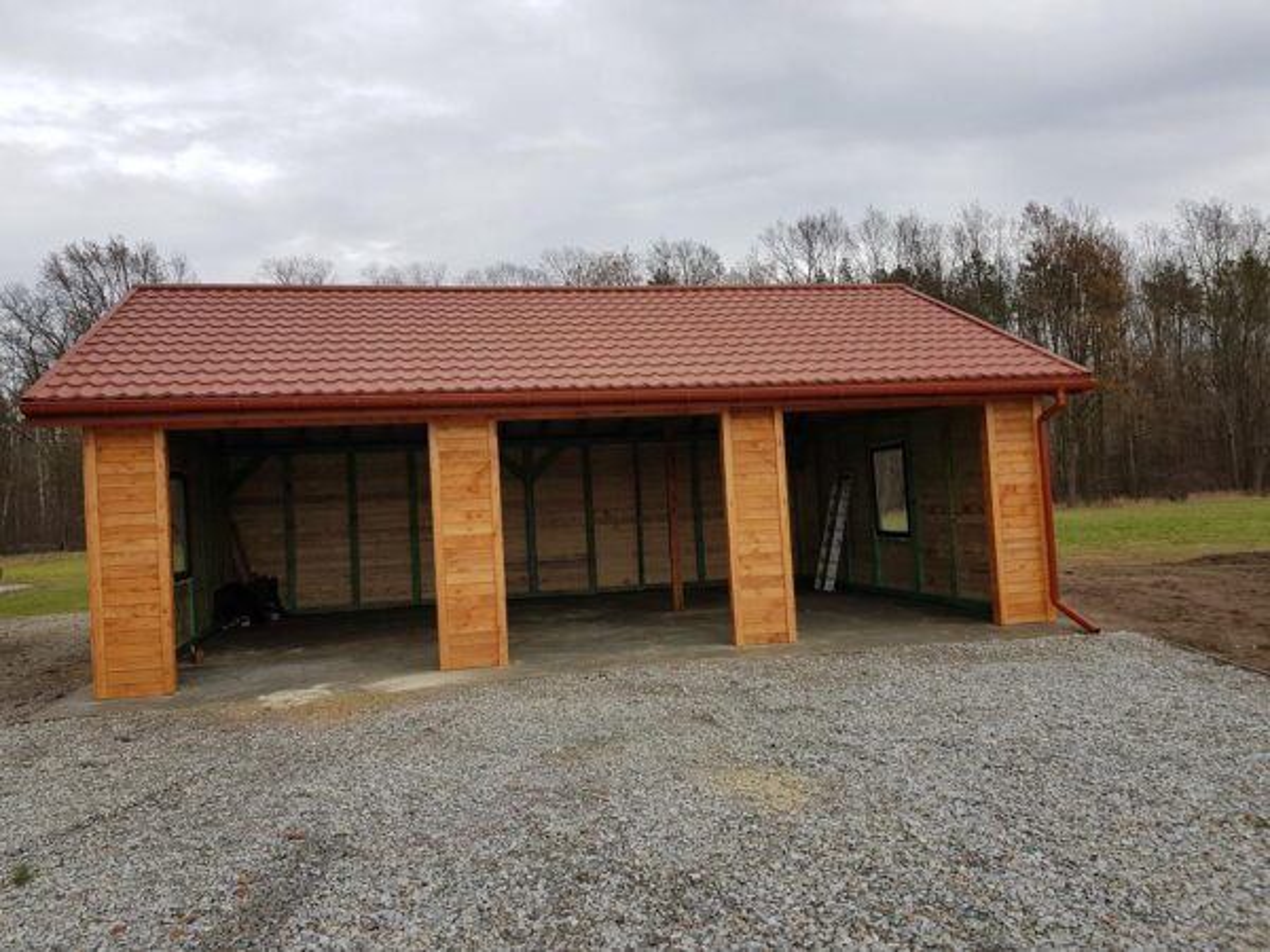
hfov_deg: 67.3
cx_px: 635
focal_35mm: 26
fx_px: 954
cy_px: 476
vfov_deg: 53.1
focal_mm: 4.2
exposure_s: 1/317
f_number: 1.7
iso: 40
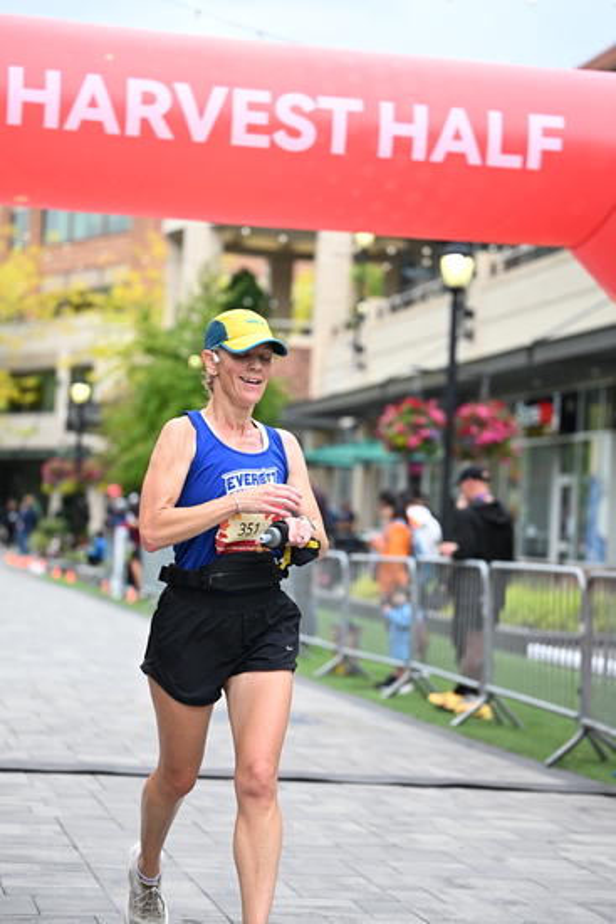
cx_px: 308
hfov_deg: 16.7
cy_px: 462
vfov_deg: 24.8
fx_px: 2103
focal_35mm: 82
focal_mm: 82
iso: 640
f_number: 2.8
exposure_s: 1/1600
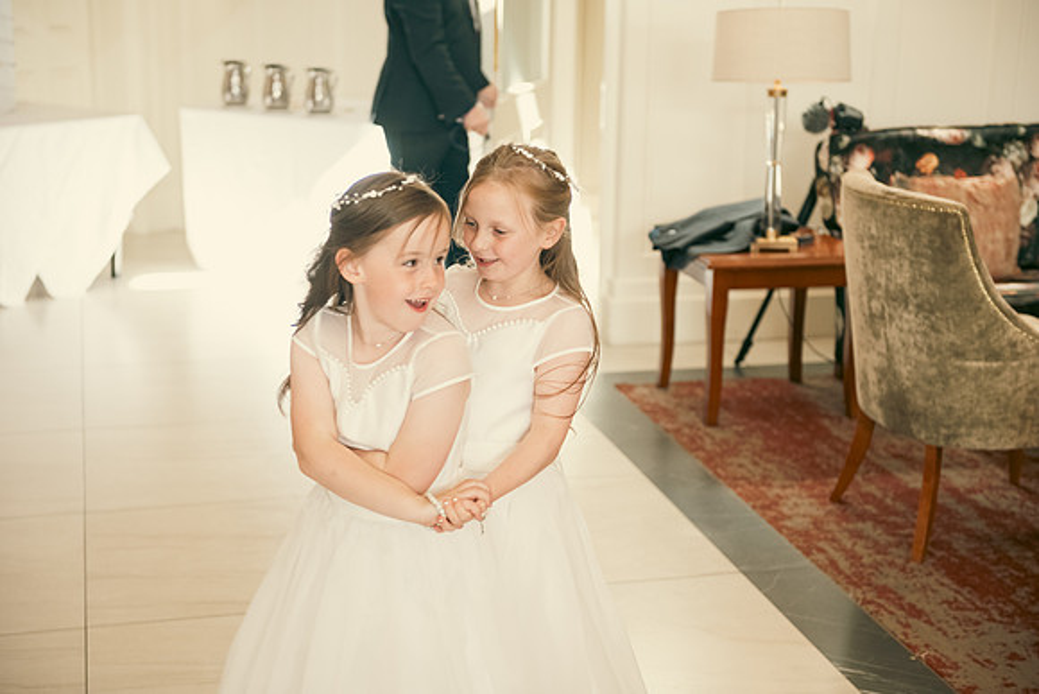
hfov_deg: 34.5
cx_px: 520
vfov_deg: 23.4
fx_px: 1674
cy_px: 347
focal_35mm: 58
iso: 800
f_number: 3.5
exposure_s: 1/160
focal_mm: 58
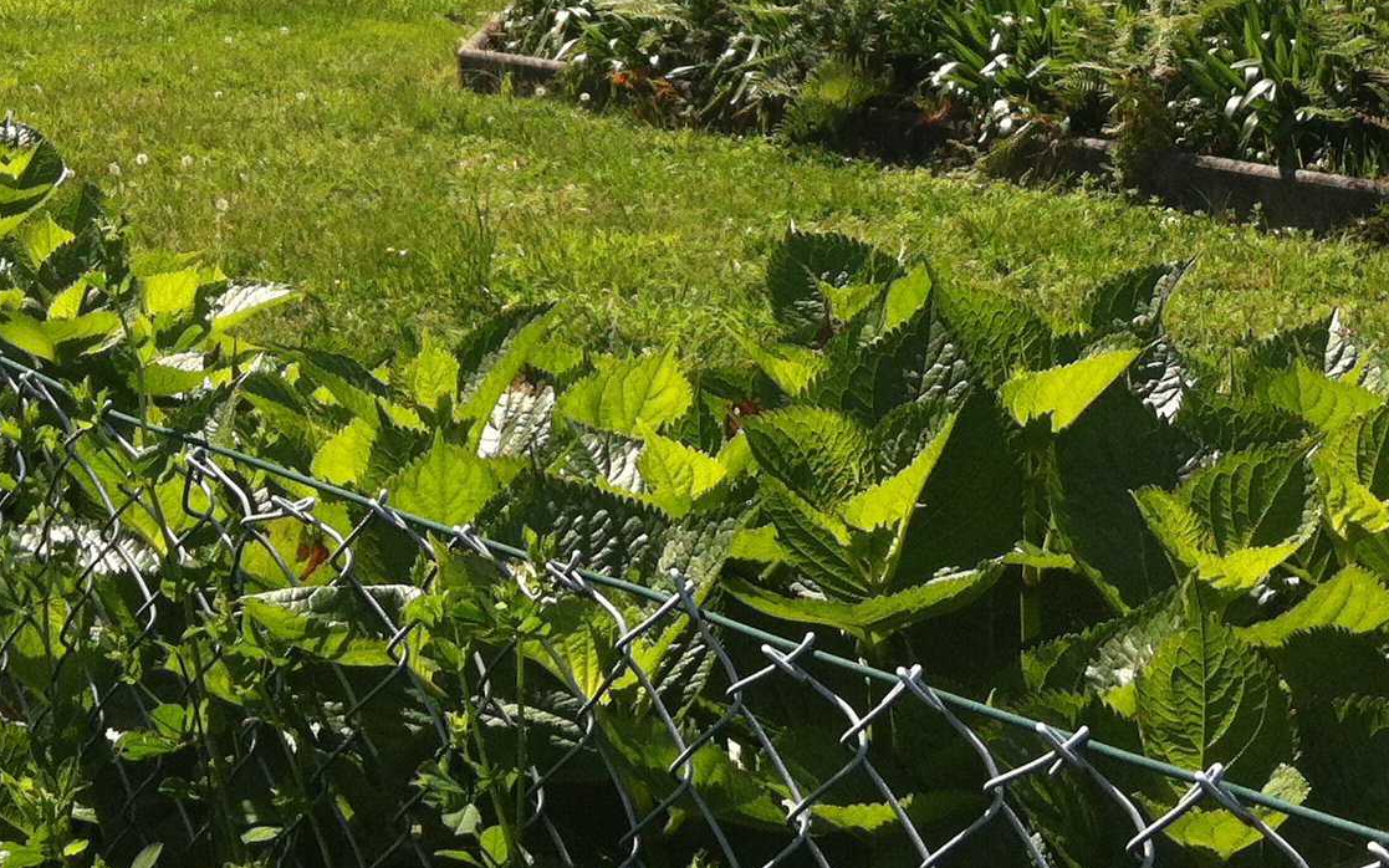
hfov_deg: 24.1
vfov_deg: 14.5
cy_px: -279
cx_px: 653
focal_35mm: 86
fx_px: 3255
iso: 80
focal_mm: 3.85
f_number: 2.8
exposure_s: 1/1005
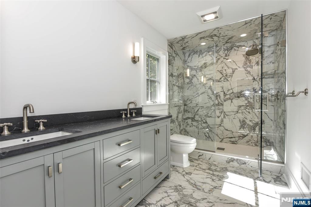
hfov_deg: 93.3
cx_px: 156
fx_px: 147
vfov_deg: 70.5
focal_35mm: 17
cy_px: 104
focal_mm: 17
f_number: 5.6
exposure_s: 1/125
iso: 360
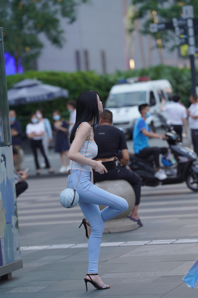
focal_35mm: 135
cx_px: 99
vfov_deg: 15.2
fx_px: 1114
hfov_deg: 10.2
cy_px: 149
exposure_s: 1/640
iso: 400
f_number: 3.2
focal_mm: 135
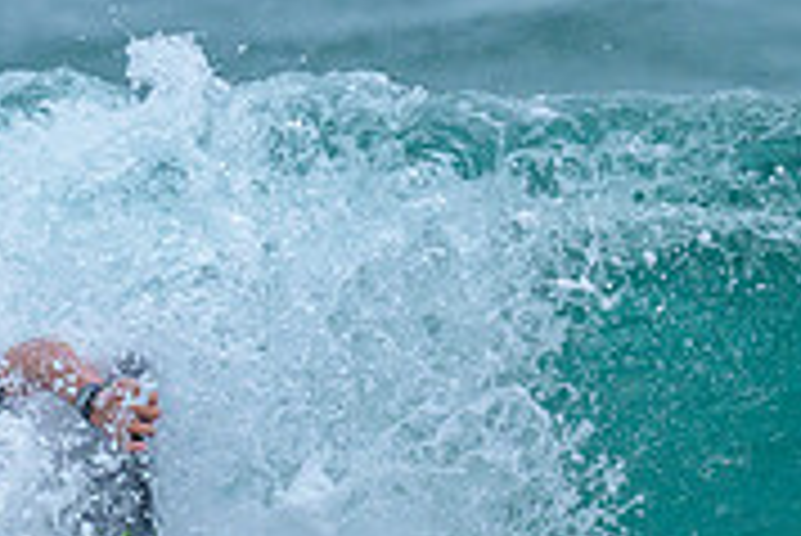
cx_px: 336
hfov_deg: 0.6
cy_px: 447
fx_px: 79651
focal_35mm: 3577
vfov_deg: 0.4
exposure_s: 1/2500
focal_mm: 800
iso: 500
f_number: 6.3
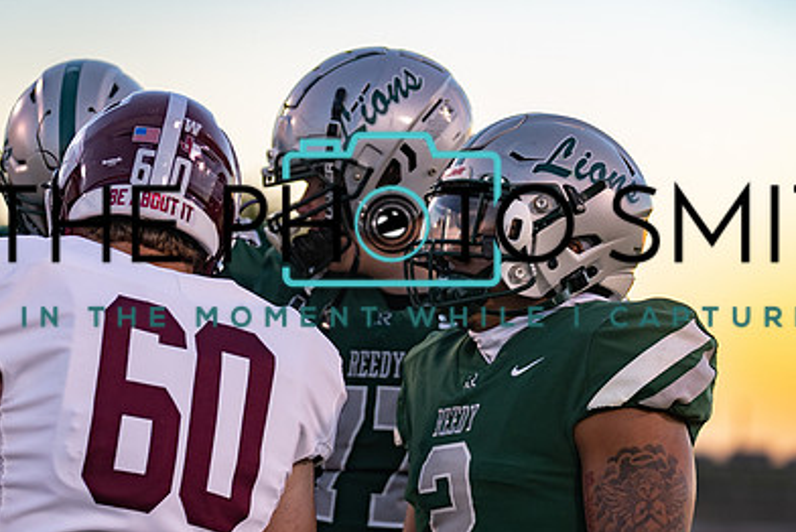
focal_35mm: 170
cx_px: 329
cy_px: 228
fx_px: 3762
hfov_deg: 12.1
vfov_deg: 8.1
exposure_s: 1/400
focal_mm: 115
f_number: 2.8
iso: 500
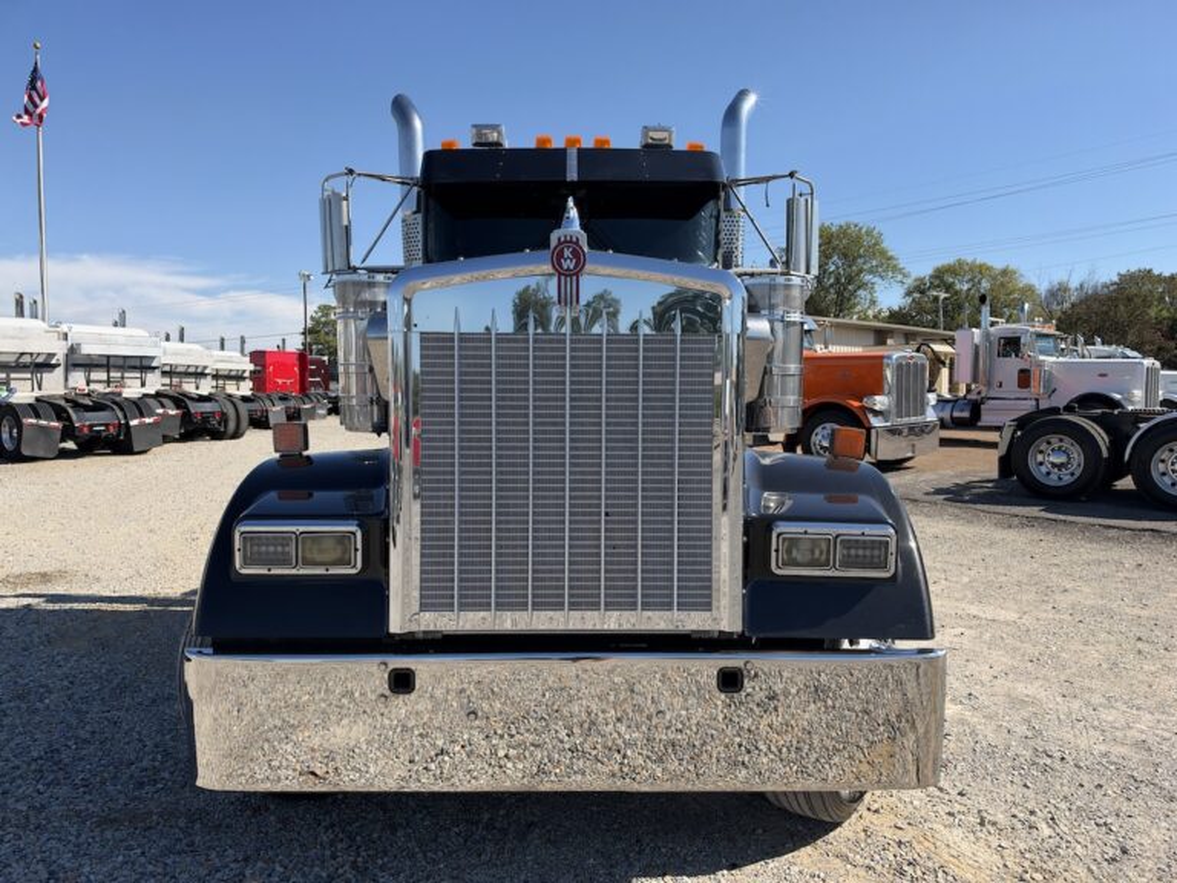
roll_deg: +0.0
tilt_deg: -1.5
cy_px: 442
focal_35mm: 24
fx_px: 816
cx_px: 588
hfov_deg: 71.6
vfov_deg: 56.8
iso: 64
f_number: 1.8
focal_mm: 6.93
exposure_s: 1/3226
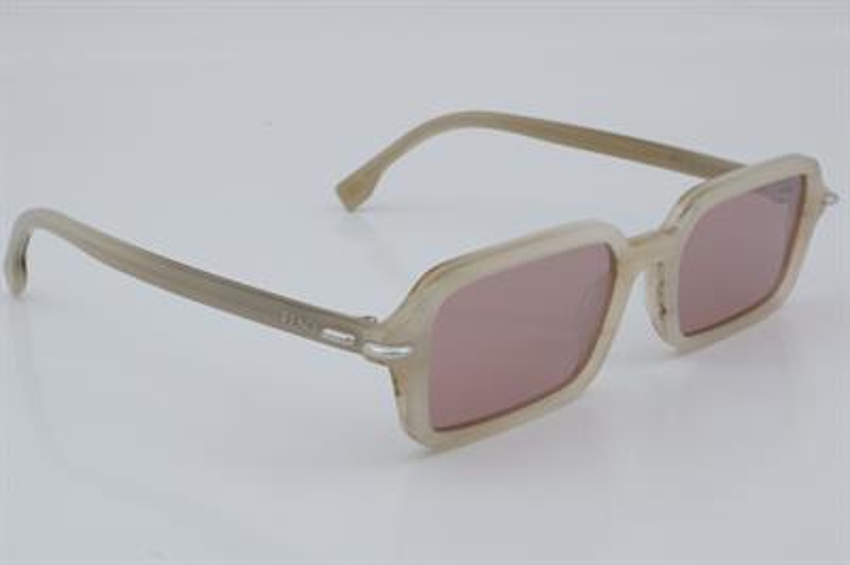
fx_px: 1769
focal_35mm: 75
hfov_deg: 27.0
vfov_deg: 18.2
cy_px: 282
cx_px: 425
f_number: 32
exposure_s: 1/4
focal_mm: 50
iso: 100
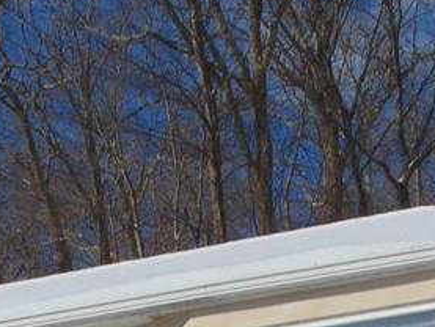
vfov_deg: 7.8
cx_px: 58
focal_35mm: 185
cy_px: 530
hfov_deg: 10.6
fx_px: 2326
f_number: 9
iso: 80
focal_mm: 9
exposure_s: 1/500
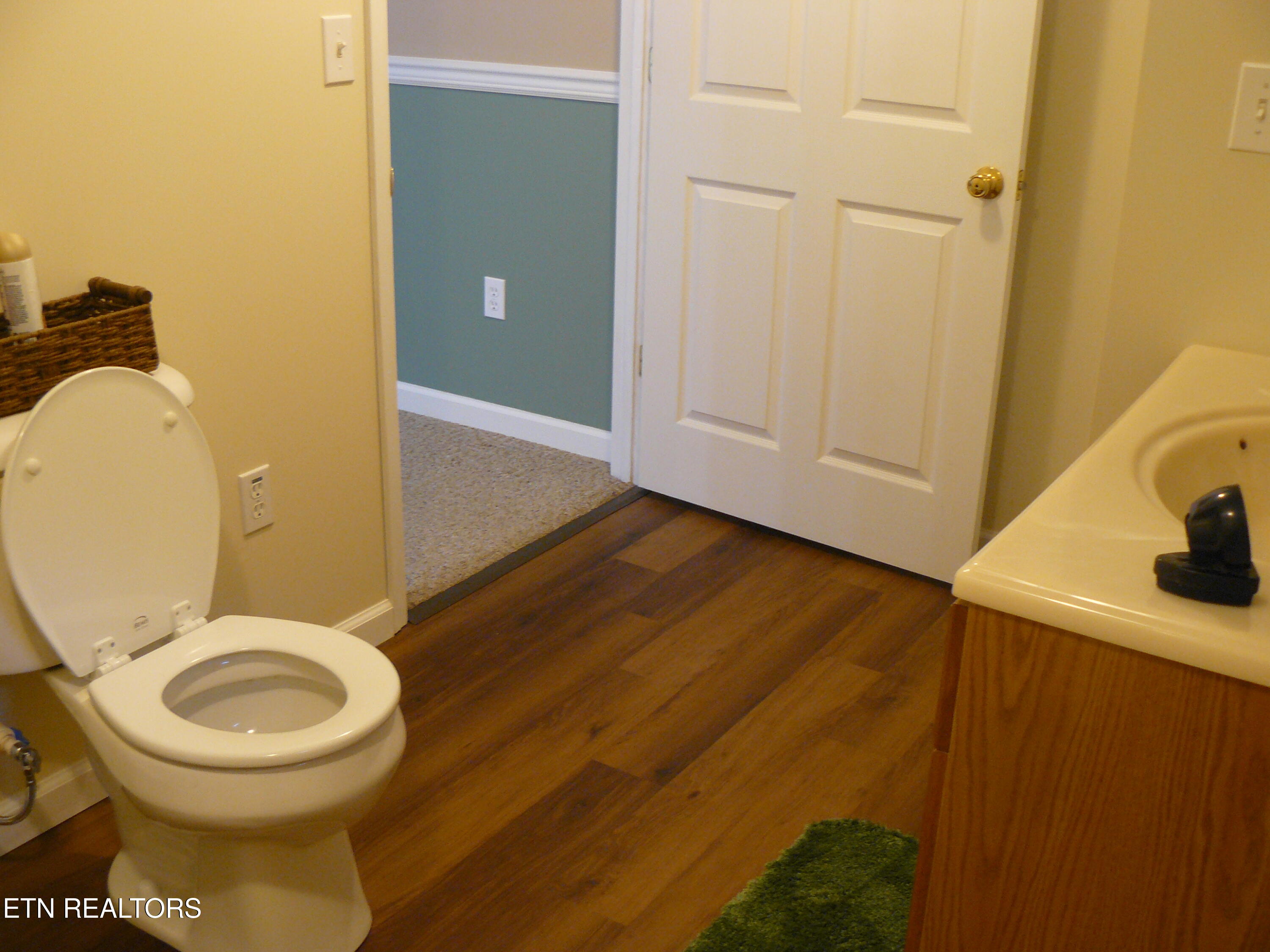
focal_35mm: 36
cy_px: 476
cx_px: 635
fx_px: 1321
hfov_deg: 51.4
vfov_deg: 39.7
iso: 200
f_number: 2.8
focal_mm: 6
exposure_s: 1/20
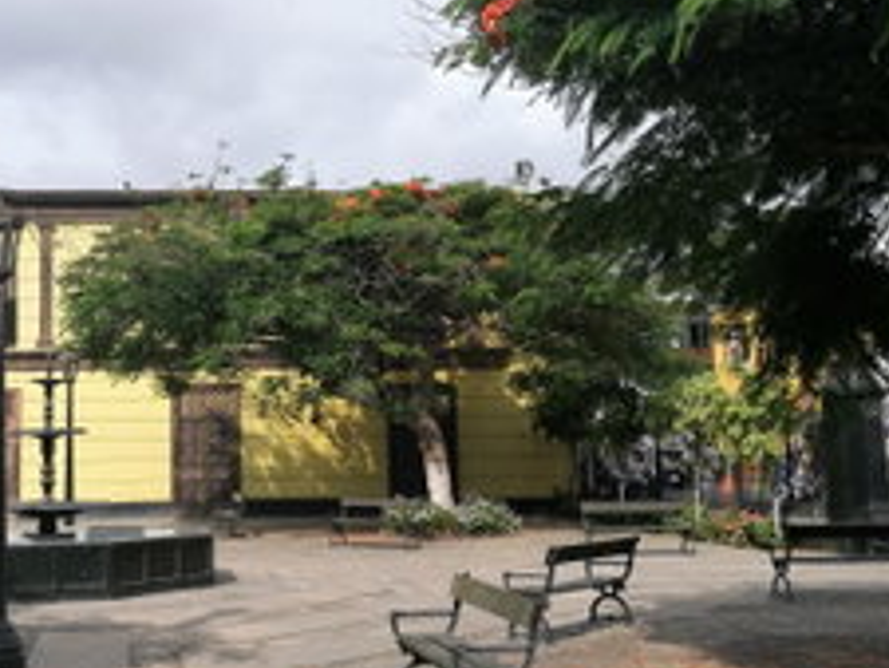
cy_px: 340
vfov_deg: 30.3
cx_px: 237
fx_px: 1233
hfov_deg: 38.7
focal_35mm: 48
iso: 50
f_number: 2.2
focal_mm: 4.5
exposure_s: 1/1433
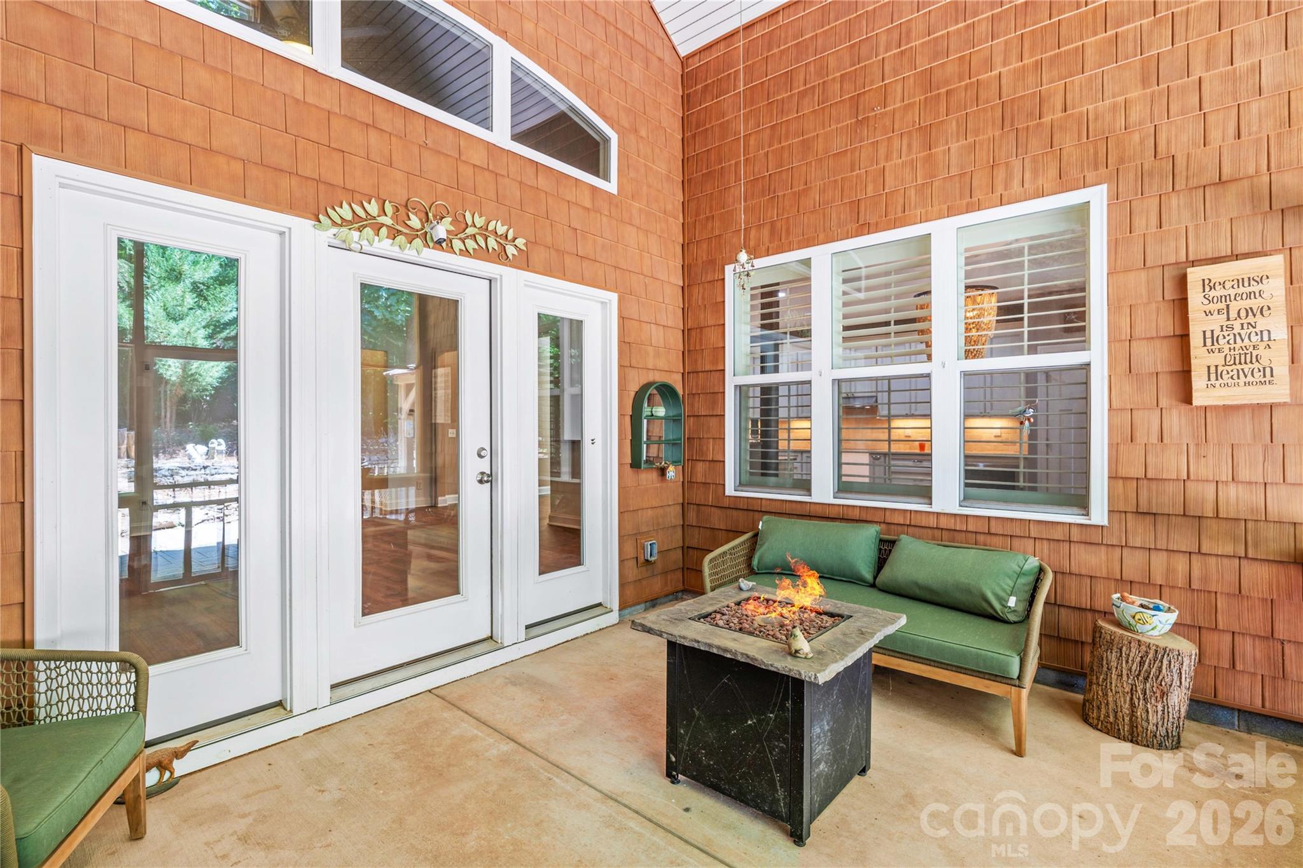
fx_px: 579
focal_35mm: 16
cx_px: 652
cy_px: 434
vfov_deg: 73.7
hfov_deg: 96.7
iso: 100
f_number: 8
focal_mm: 16
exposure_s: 1/1.25
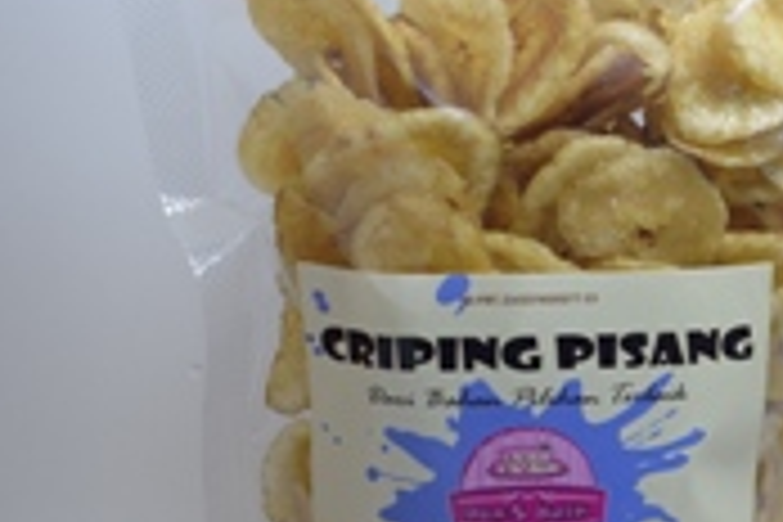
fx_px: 2697
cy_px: 608
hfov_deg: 16.1
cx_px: 828
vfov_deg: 10.9
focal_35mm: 124
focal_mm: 32
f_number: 6.3
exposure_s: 1/160
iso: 400
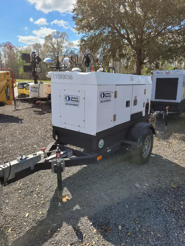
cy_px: 123
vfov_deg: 67.3
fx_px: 185
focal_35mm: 26
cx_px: 92
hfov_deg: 53.1
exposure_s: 1/1946
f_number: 1.8
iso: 40
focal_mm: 5.4
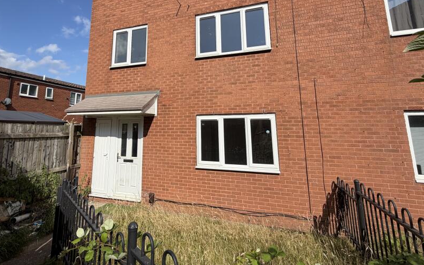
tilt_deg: +10.0
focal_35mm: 19
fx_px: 220
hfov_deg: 87.7
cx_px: 189
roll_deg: -0.1
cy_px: 90
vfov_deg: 60.8
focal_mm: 2.22
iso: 20
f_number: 2.2
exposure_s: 1/820
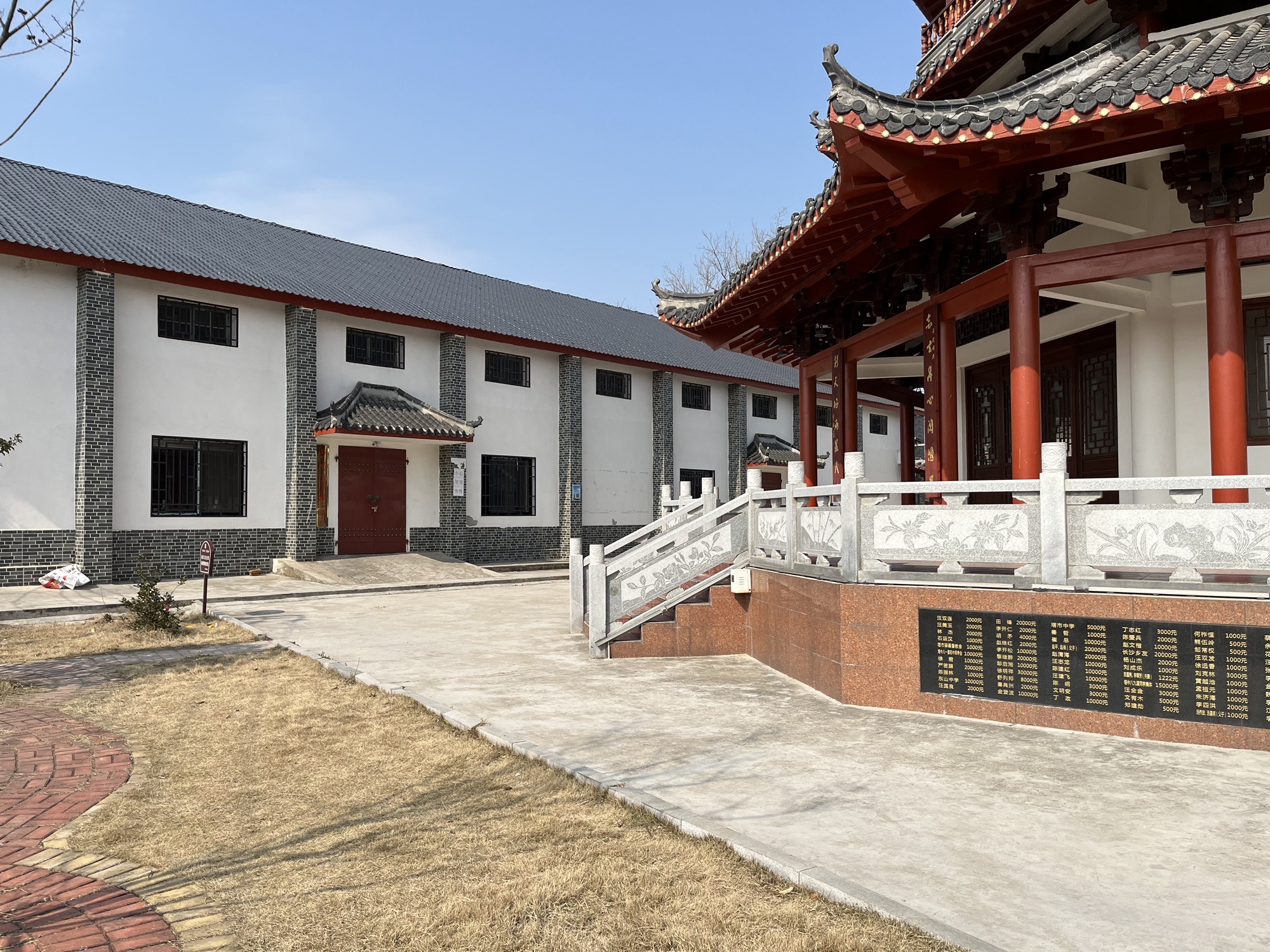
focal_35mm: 26
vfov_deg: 53.1
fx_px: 954
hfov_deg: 67.3
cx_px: 635
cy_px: 476
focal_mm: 5.1
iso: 50
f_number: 1.6
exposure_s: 1/4149
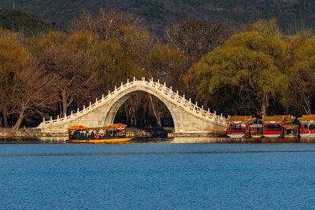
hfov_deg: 4.7
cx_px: 150
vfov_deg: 3.1
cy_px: 88
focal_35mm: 437
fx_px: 3823
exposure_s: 1/800
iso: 400
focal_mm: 220
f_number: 8
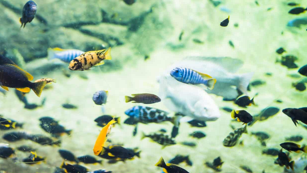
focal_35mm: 61
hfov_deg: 33.4
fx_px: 497
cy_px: 11
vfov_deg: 19.3
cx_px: 63
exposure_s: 1/500
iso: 200
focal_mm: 35
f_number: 1.8
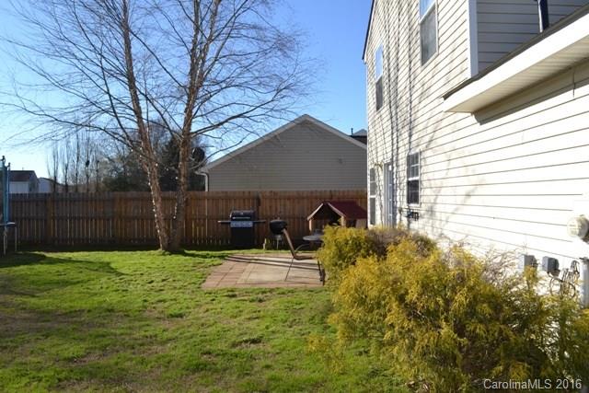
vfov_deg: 48.0
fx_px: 442
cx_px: 294
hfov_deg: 67.4
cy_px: 196
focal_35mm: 27
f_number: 8
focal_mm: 18
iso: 100
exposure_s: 1/200
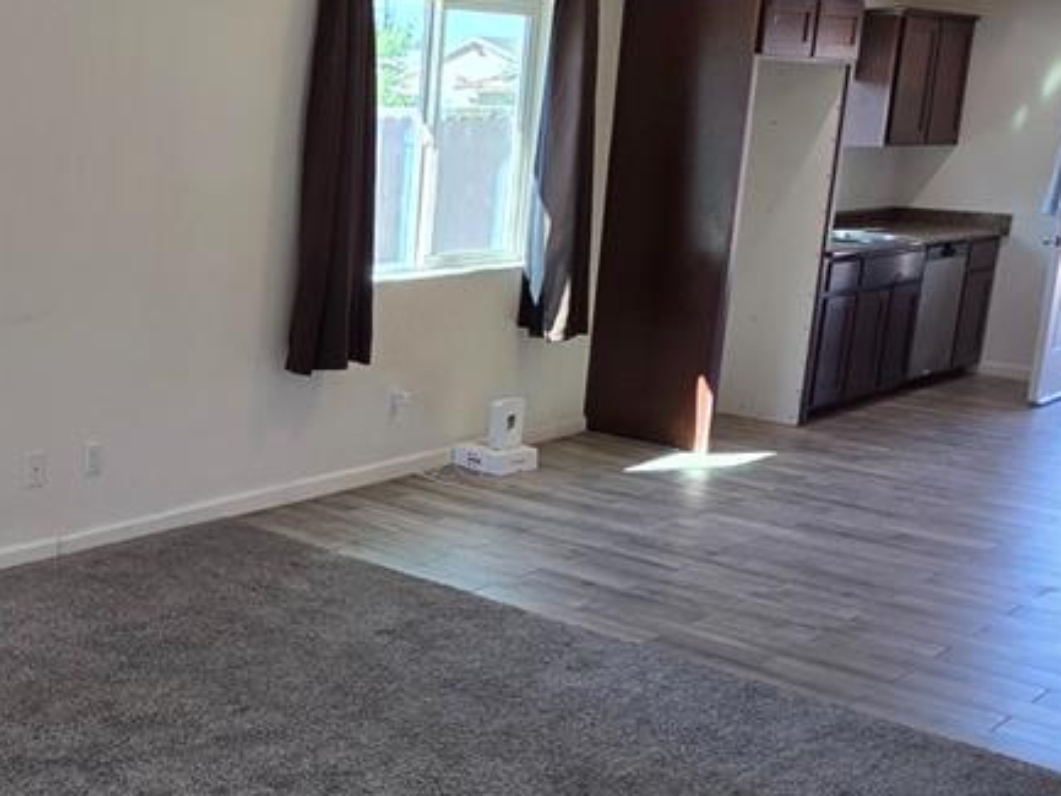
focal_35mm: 45
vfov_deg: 32.2
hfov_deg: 38.1
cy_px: 443
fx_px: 1380
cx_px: 38
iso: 80
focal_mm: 2.2
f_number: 1.9
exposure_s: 1/120
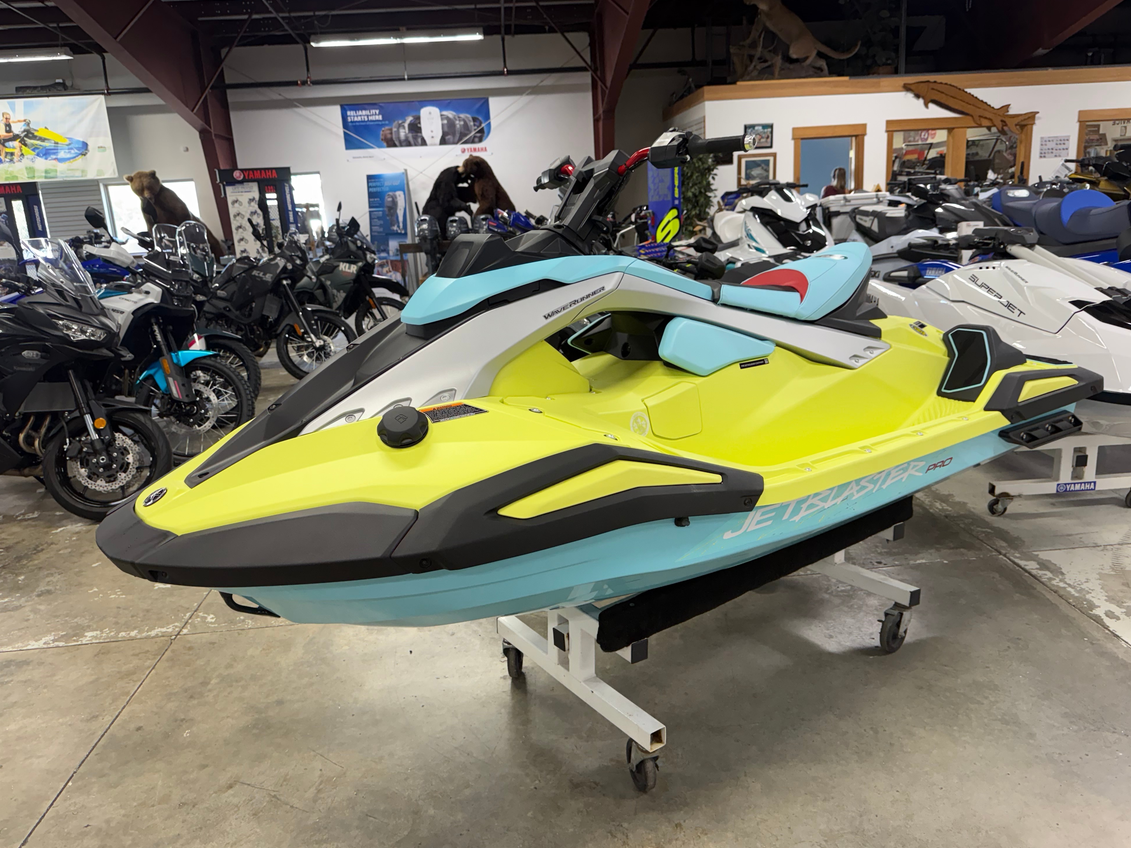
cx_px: 574
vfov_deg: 54.9
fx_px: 817
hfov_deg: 69.4
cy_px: 415
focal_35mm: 25
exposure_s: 1/120
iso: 200
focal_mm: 6.76
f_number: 1.78
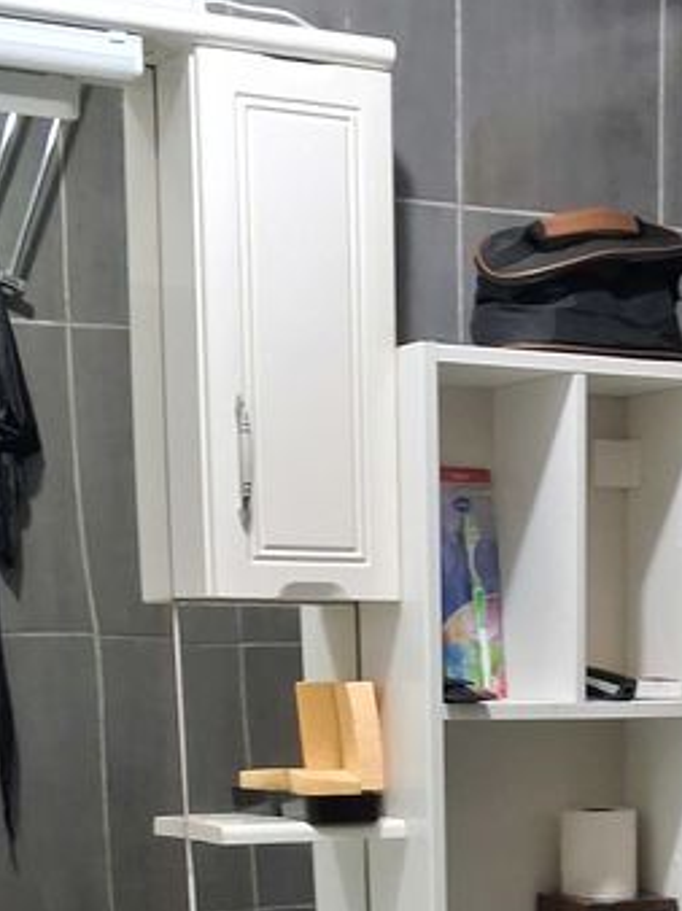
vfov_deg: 22.8
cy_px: 1032
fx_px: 2104
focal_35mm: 80
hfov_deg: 18.1
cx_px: 639
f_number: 1.8
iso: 500
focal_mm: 4
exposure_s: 1/60
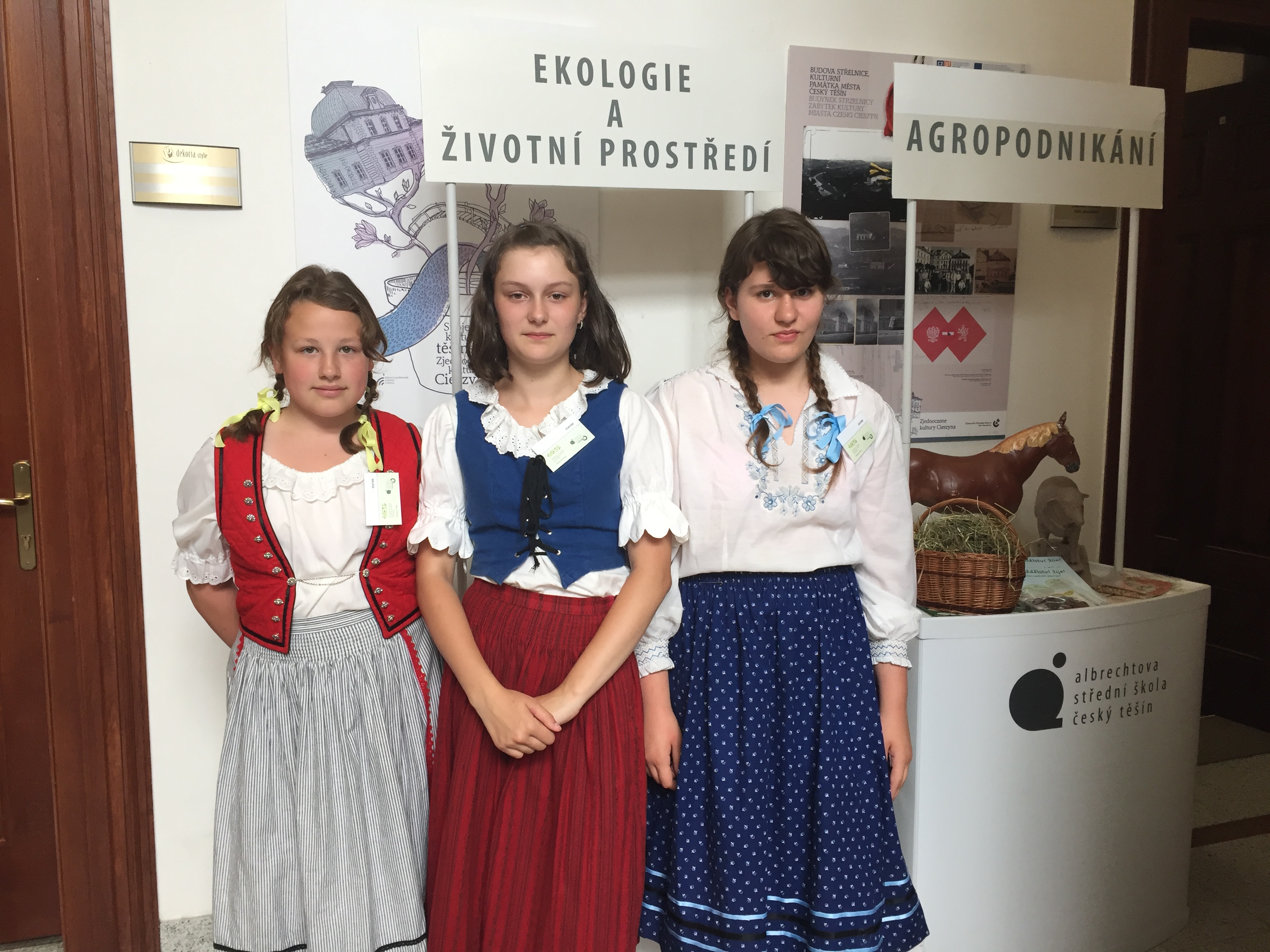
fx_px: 1064
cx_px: 635
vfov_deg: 48.2
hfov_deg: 61.7
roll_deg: -1.1
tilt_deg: -7.1
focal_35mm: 29
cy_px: 476
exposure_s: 1/33
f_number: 2.2
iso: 32
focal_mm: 4.15
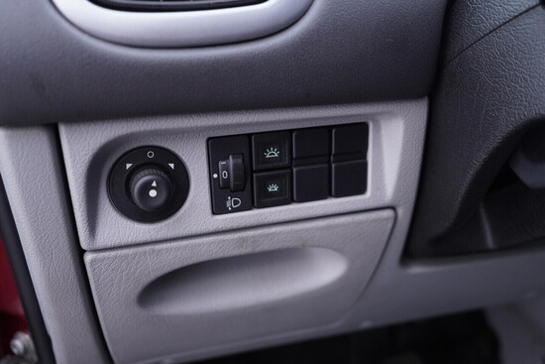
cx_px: 272
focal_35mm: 36
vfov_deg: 36.9
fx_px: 545
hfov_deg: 53.1
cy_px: 182
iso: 320
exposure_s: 1/40
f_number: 2.8
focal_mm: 24
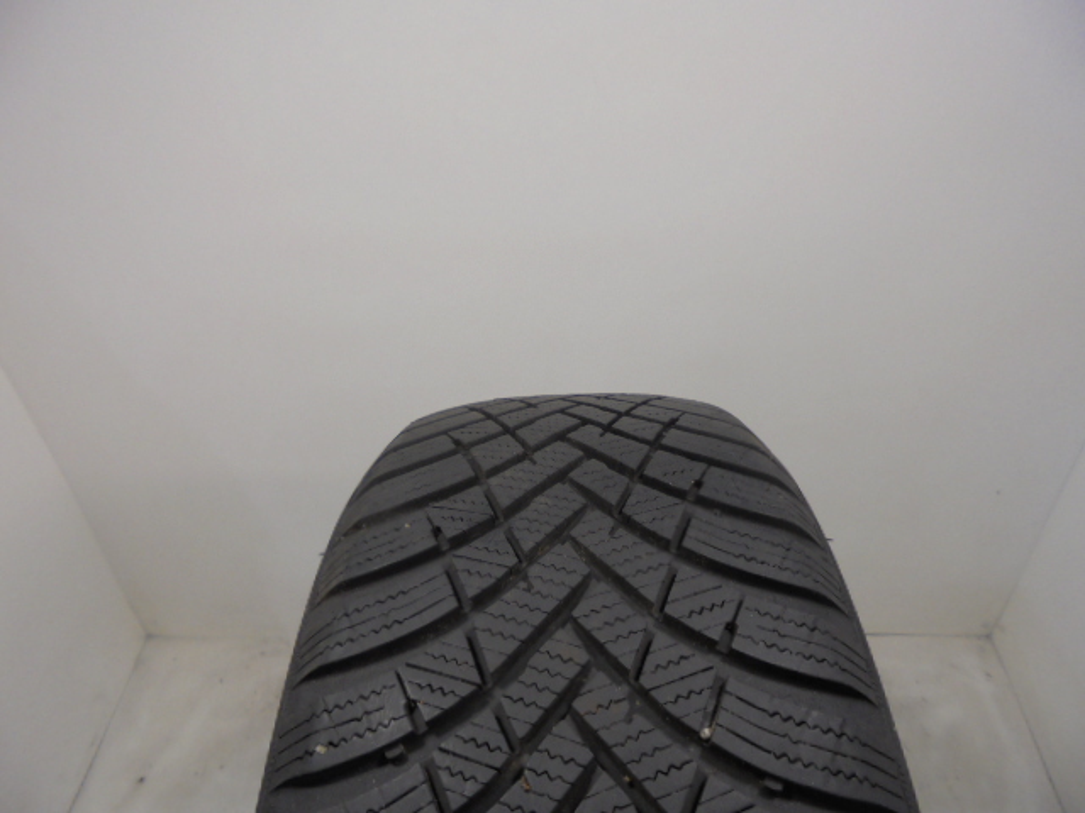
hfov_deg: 67.3
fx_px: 815
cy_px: 406
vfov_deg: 53.1
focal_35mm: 26
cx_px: 542
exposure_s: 1/30
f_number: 3.5
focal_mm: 4.6
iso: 100
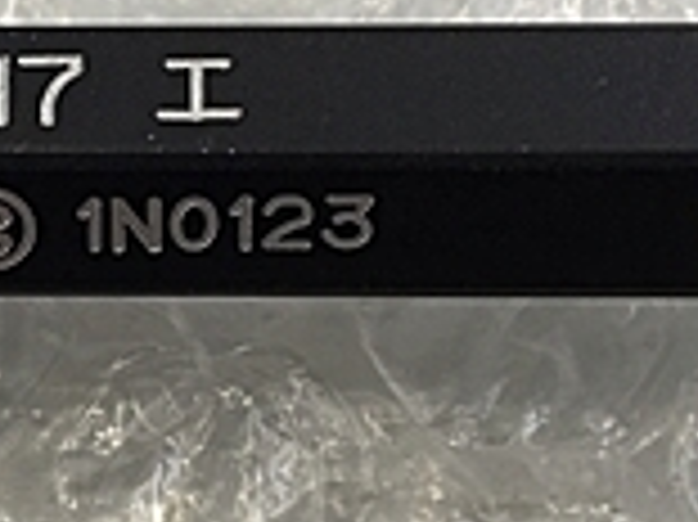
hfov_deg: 16.1
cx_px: 18
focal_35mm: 120
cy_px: 207
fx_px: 2418
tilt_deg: -64.7
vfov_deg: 12.3
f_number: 2.2
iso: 32
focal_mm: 4.15
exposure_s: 1/60
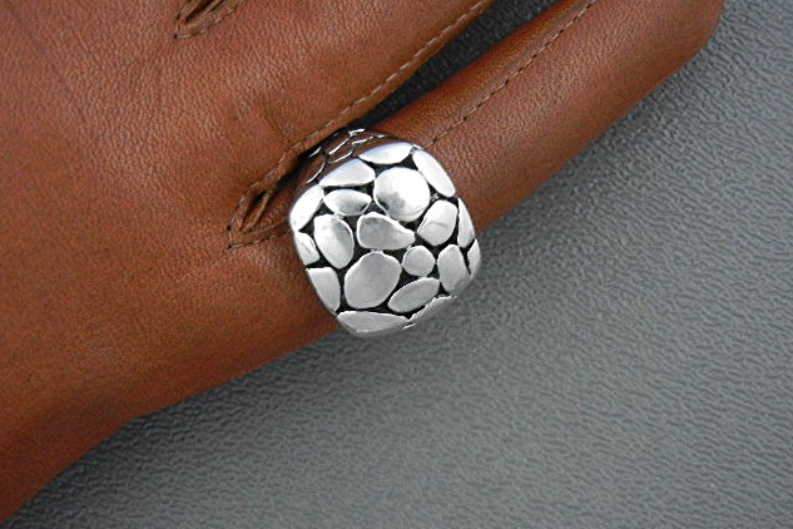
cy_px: 248
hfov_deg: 25.1
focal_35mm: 81
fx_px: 1784
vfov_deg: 16.9
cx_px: 398
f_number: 4.3
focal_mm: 13.9
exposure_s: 1/6.6
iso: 200
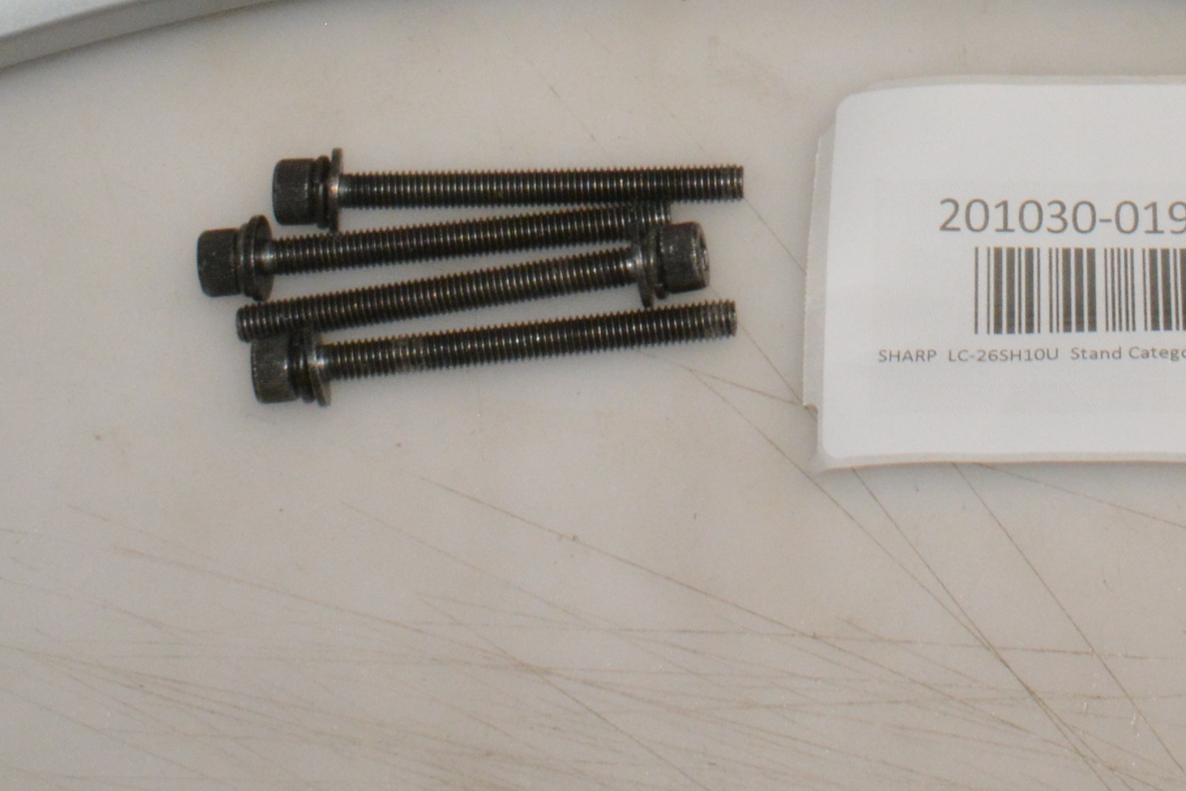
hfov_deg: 20.5
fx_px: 3261
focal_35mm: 99
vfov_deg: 13.2
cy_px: -345
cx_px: 817
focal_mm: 20
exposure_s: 1/60
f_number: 22
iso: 1250
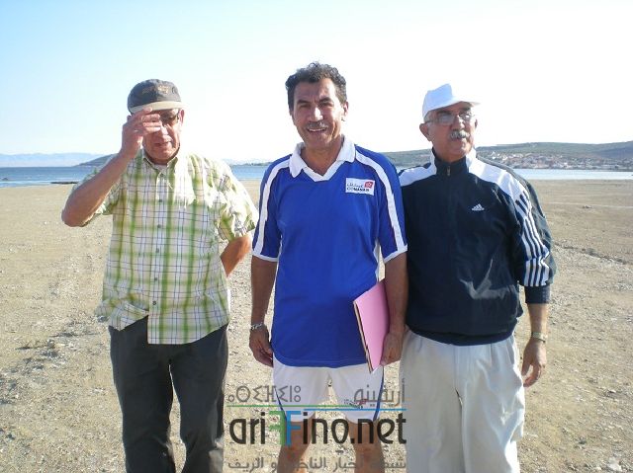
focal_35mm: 38
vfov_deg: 37.7
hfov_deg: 49.0
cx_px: 316
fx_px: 694
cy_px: 236
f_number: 4.6
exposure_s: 1/156
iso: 50
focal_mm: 6.3
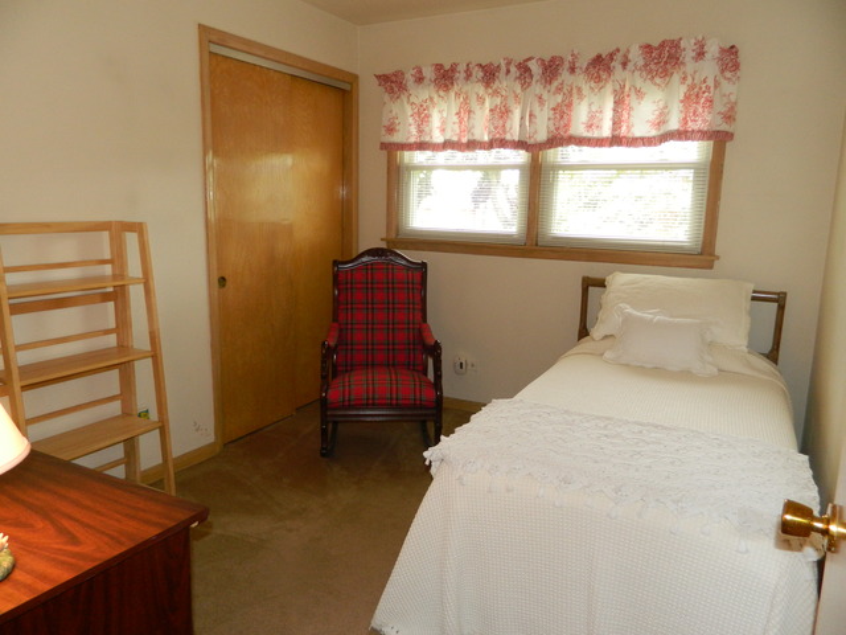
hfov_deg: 69.4
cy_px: 318
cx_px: 423
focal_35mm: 25
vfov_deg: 54.9
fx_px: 611
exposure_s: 1/30
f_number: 3.1
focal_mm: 4.5
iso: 200
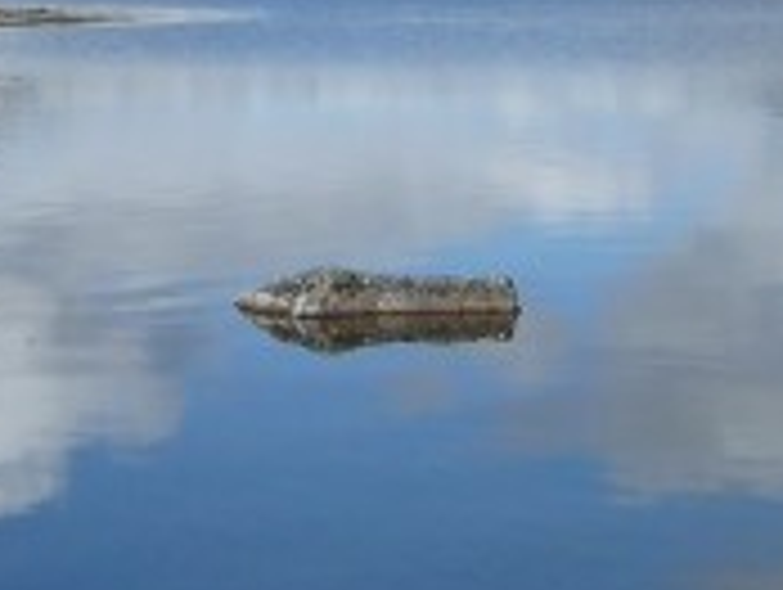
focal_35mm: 147
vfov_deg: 9.9
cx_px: 184
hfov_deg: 13.4
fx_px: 3330
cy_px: -248
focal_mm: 4.3
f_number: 3.3
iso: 100
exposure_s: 1/1600
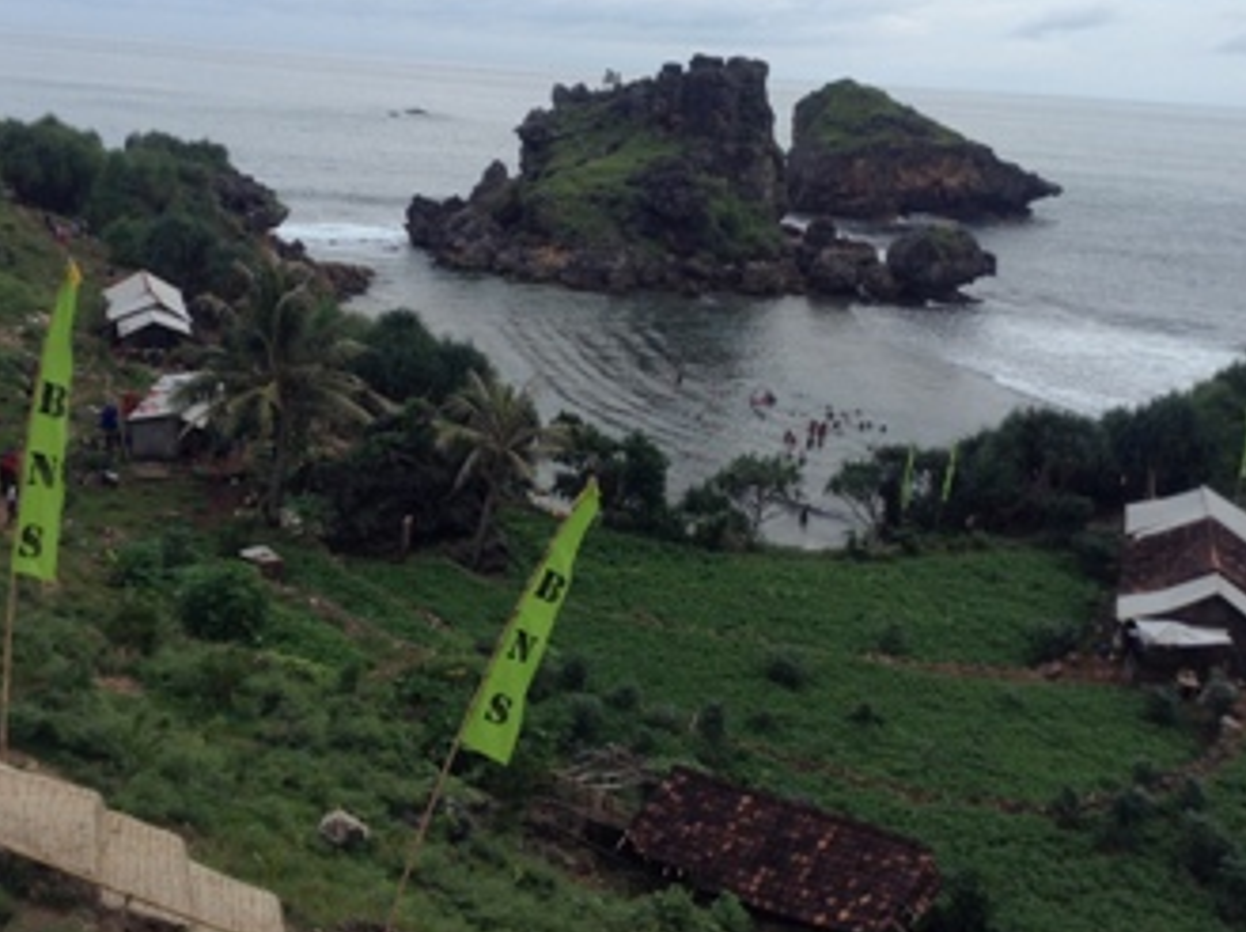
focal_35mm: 45
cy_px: 366
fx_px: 1618
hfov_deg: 42.0
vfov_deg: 32.0
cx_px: 526
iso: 25
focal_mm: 3.3
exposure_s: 1/460
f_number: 2.4
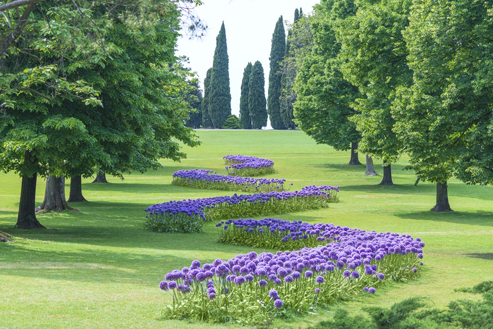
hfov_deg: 19.5
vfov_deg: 13.0
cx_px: 246
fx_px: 1438
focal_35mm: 105
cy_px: 164
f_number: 4
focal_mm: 70
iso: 100
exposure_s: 1/500
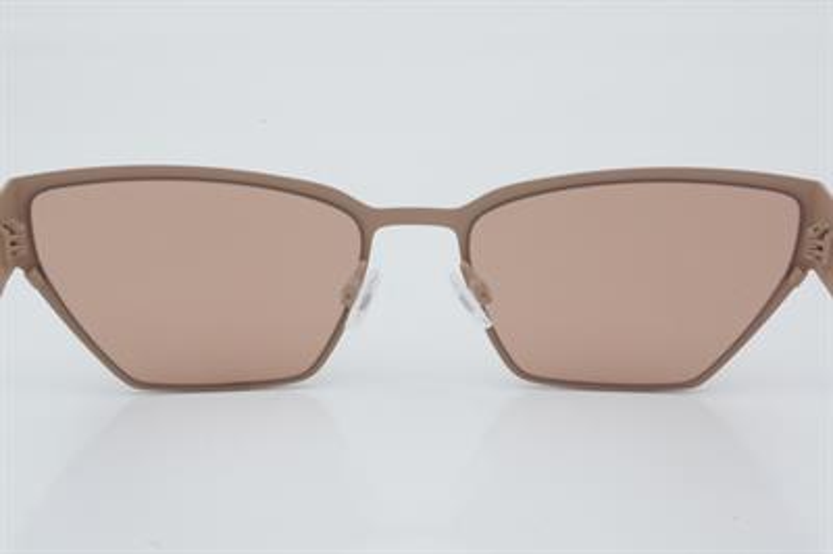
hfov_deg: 24.6
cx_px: 416
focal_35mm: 82
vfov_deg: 16.5
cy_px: 277
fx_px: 1907
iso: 100
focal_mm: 55
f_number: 32
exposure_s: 1/3
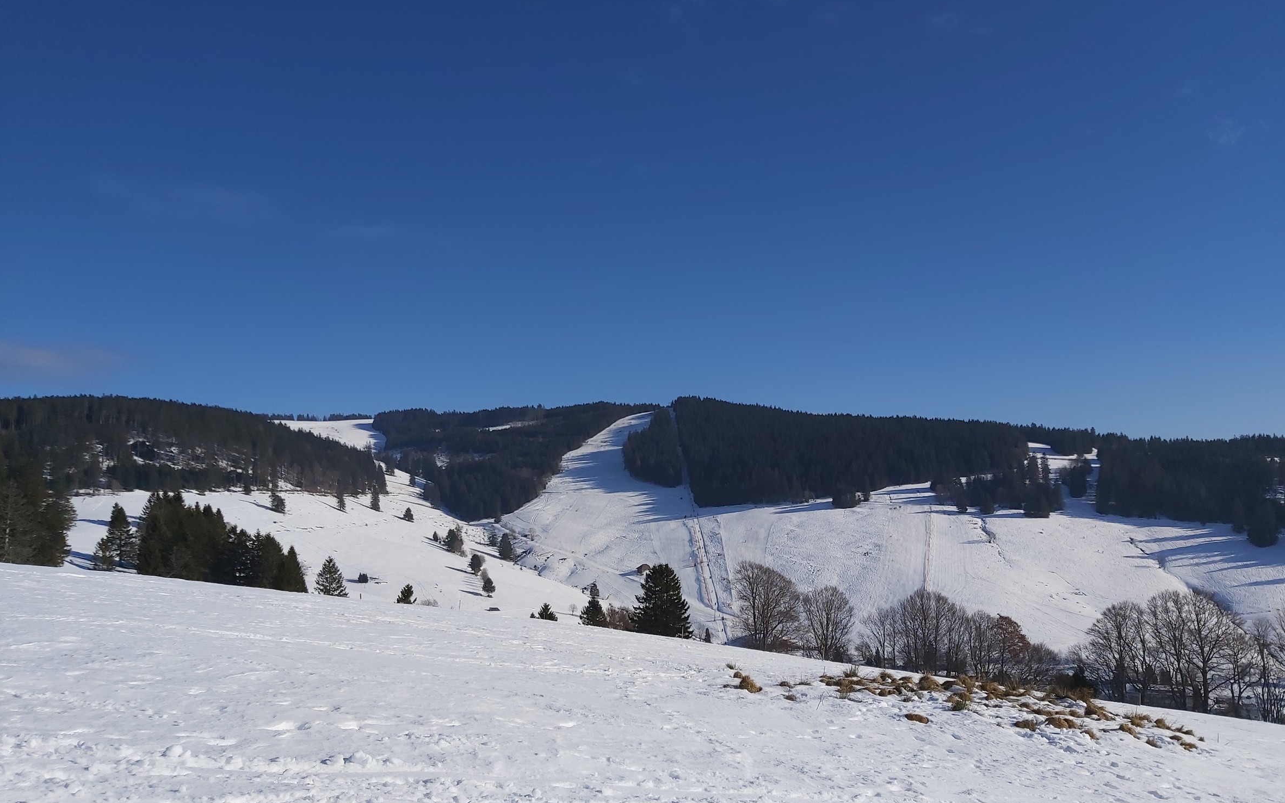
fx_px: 981
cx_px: 651
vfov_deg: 44.5
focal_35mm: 28
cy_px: 448
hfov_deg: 66.5
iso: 64
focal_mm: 3.92
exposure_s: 1/6681
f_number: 1.7
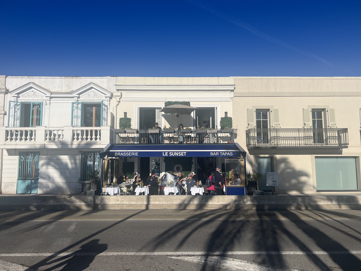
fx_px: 271
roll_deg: +0.2
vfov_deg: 53.1
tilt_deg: +6.1
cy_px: 136
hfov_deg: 67.3
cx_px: 180
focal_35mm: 26
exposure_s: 1/10309
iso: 50
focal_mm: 5.7
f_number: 1.5
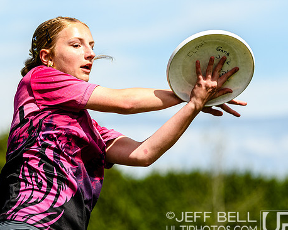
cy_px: 91
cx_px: 79
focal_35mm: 290
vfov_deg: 5.3
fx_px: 2471
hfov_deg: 6.7
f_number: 3.2
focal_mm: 130
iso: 100
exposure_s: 1/1250
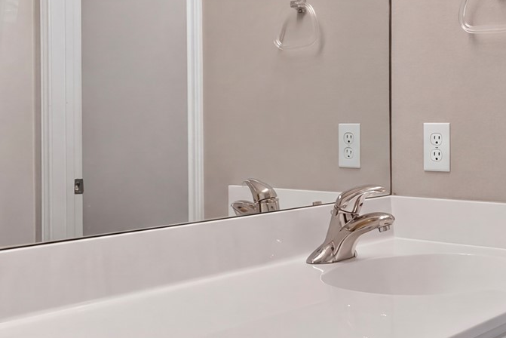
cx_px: 336
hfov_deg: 35.9
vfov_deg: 24.6
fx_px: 773
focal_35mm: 55
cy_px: 138
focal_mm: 17
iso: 100
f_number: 4
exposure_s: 1/2
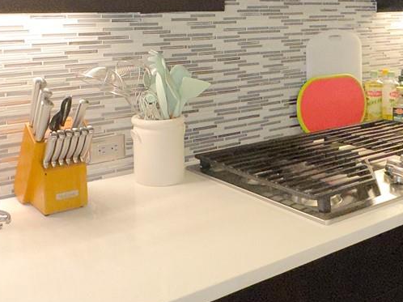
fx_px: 524
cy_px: 71
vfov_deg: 31.5
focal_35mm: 45
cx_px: 170
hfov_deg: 42.0
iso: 160
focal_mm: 2.22
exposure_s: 1/120
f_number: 2.2
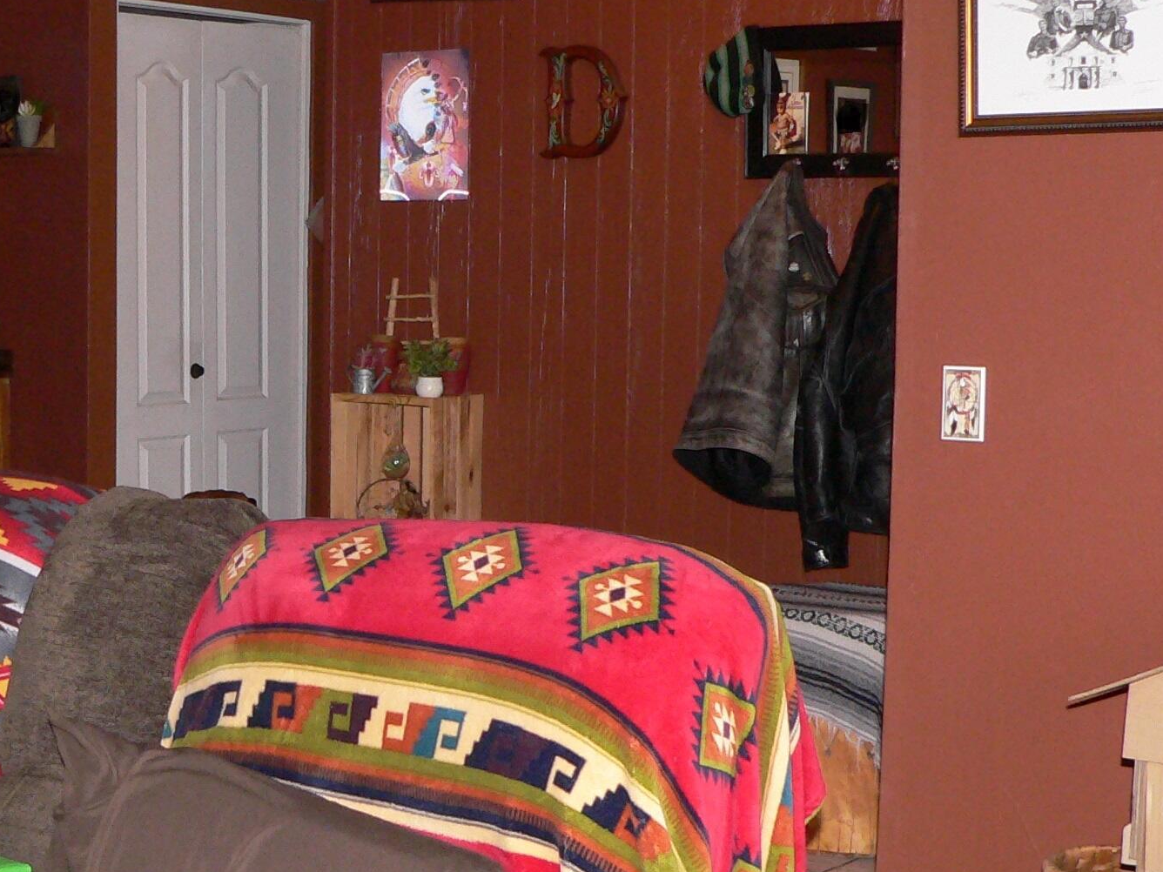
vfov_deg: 21.3
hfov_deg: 27.9
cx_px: 330
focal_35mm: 69
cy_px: 533
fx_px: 2318
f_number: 2.8
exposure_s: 1/60
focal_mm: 6
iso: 200
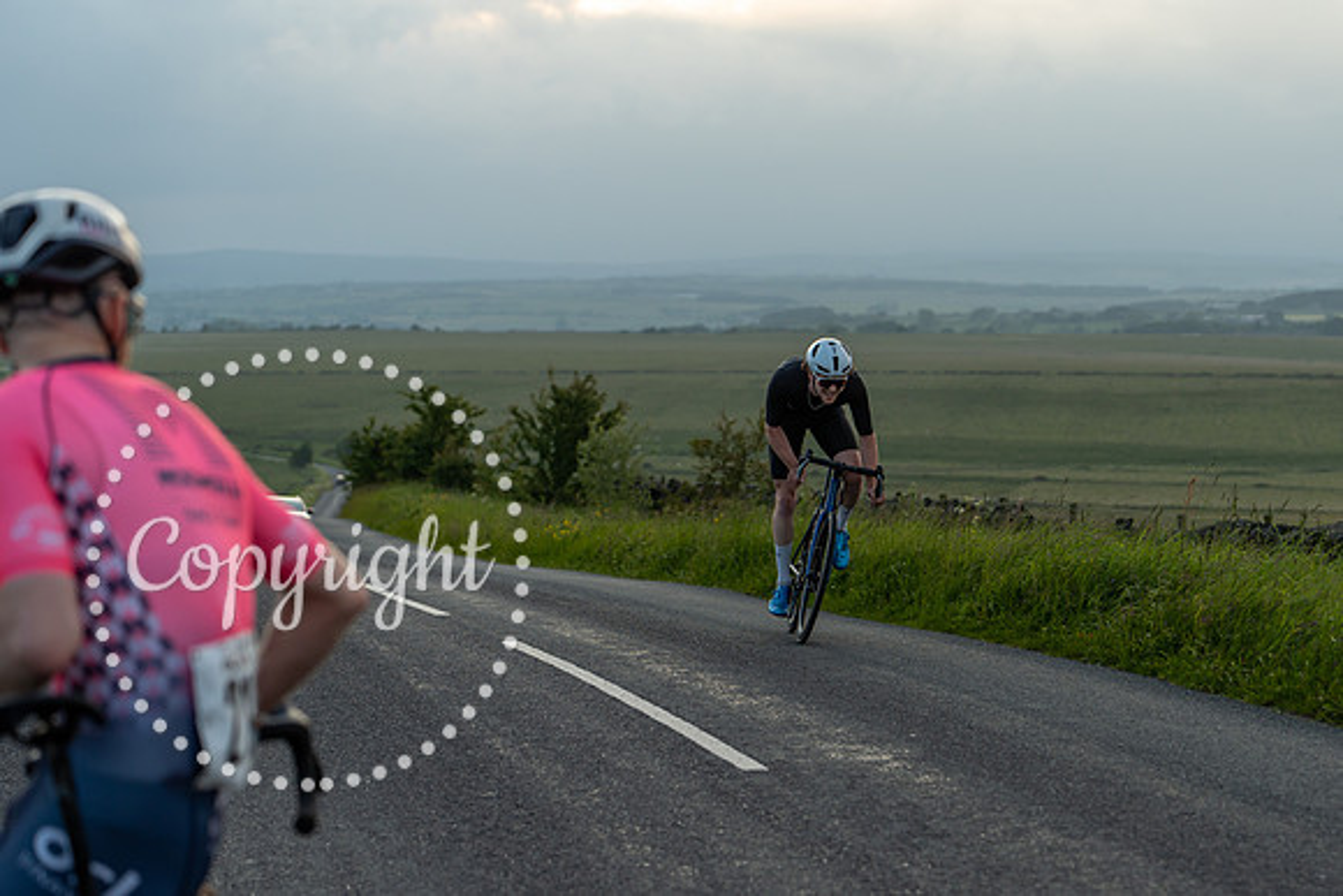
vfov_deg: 16.1
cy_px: 541
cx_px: 811
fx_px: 3156
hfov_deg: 24.0
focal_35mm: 85
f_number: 3.2
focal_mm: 70
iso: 400
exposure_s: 1/1250
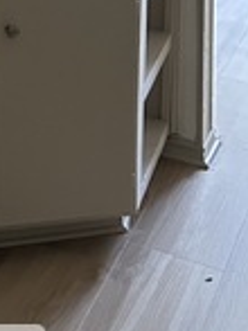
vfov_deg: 14.0
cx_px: -243
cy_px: -337
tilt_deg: -1.0
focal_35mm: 118
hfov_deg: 11.4
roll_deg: -0.8
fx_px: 1129
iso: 400
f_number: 1.5
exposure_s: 1/40
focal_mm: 5.7
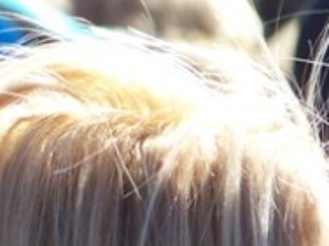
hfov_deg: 1.6
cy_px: 272
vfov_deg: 1.2
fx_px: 11861
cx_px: -247
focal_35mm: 1248
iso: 68
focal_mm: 37.4
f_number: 3.6
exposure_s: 1/250
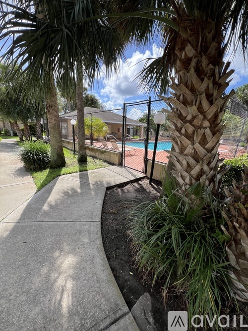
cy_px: 166
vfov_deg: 106.2
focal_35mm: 13
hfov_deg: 89.9
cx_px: 124
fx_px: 124
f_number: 1.8
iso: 32
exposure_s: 1/881
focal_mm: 1.57
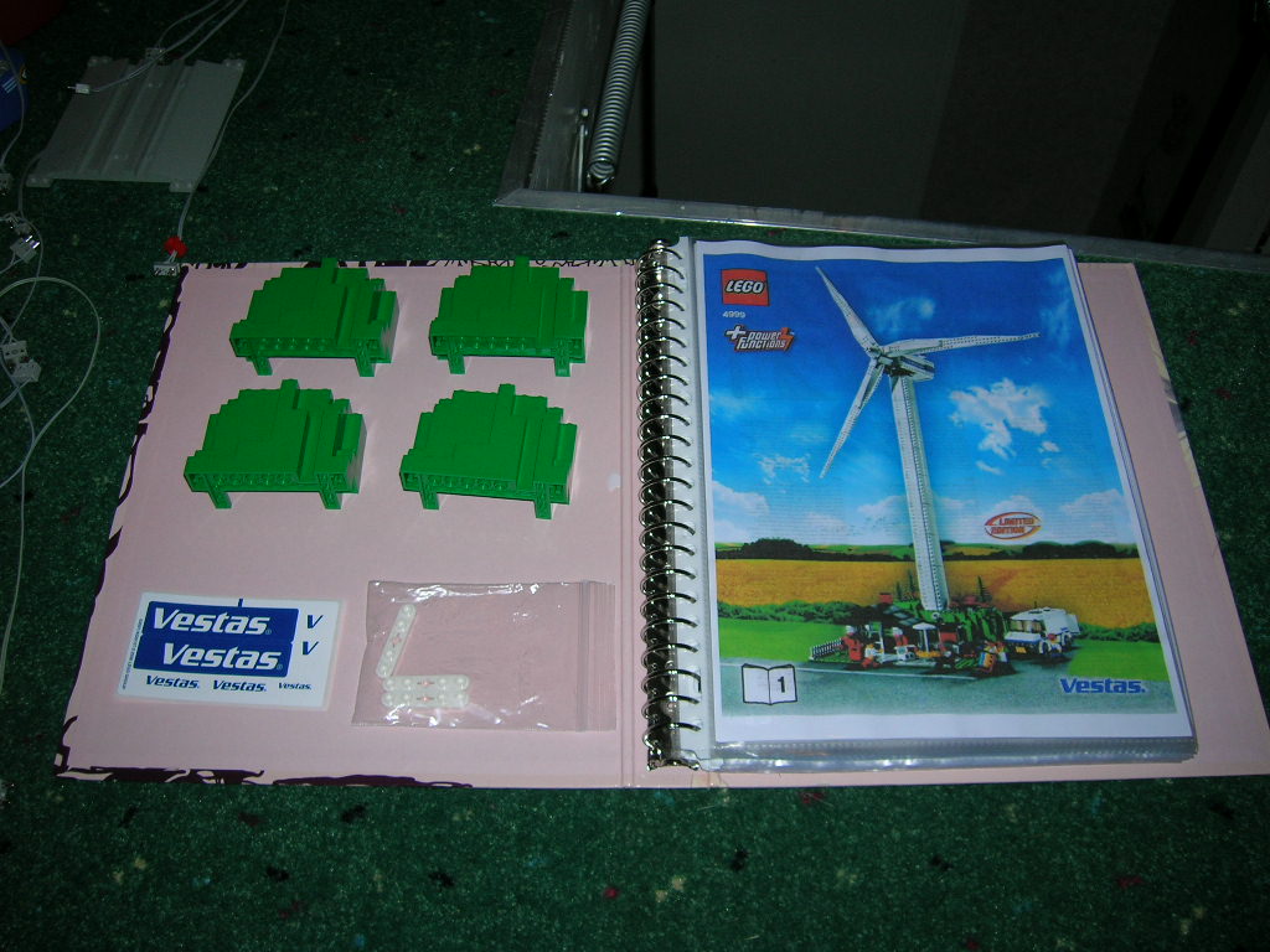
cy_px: 476
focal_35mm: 34
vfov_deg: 41.8
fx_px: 1247
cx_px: 635
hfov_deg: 54.0
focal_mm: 5.7
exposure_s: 1/60.1
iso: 50
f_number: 2.9
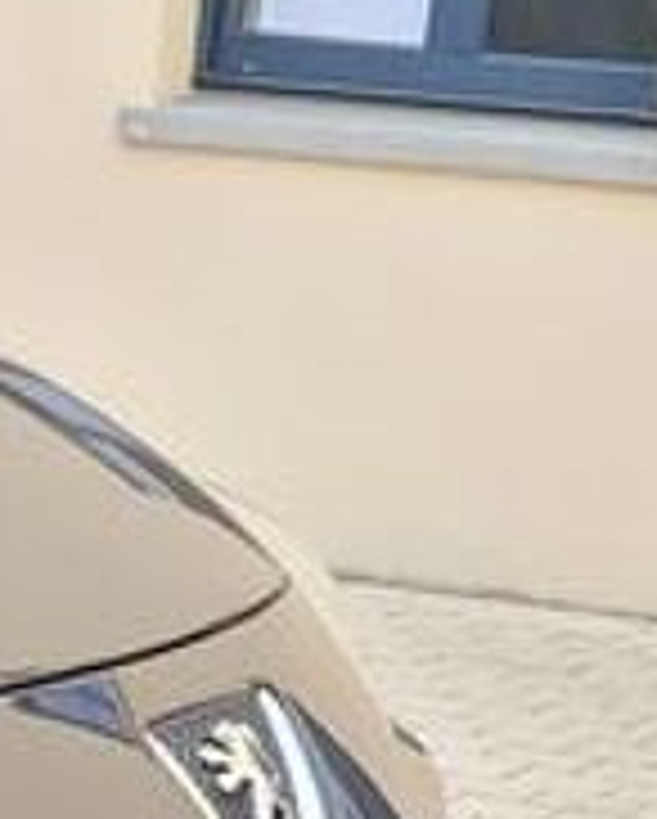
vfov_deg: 10.1
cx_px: -243
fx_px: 4513
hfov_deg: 8.2
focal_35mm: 186
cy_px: 1163
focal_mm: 5.4
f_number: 1.8
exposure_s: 1/81
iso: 64
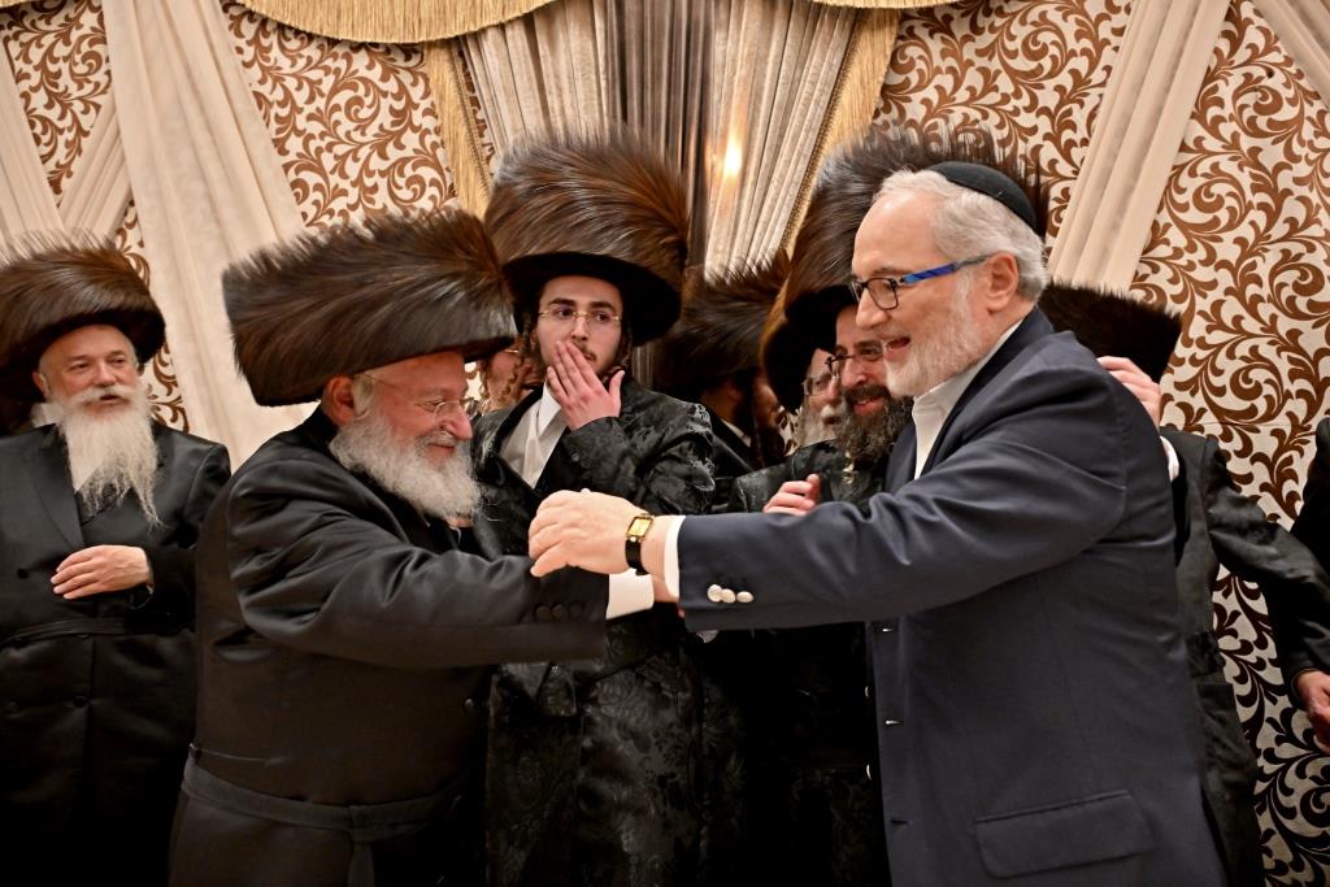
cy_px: 444
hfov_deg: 73.7
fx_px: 887
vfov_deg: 53.1
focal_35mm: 24
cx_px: 665
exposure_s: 1/200
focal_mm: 24
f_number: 4
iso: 1000
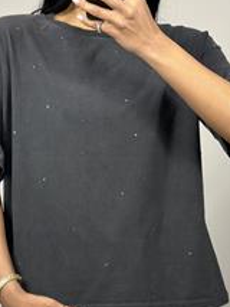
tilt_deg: -27.5
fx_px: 823
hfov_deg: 15.9
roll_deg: -1.6
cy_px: 175
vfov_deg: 21.1
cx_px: 141
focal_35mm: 93
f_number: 1.78
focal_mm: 6.86
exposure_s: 1/50
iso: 64
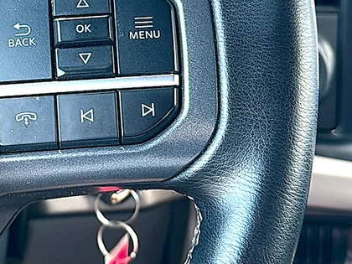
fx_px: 712
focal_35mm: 70
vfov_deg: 20.7
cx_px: 100
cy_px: 47
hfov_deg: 27.5
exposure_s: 1/81
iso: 64
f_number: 1.78
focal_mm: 6.86
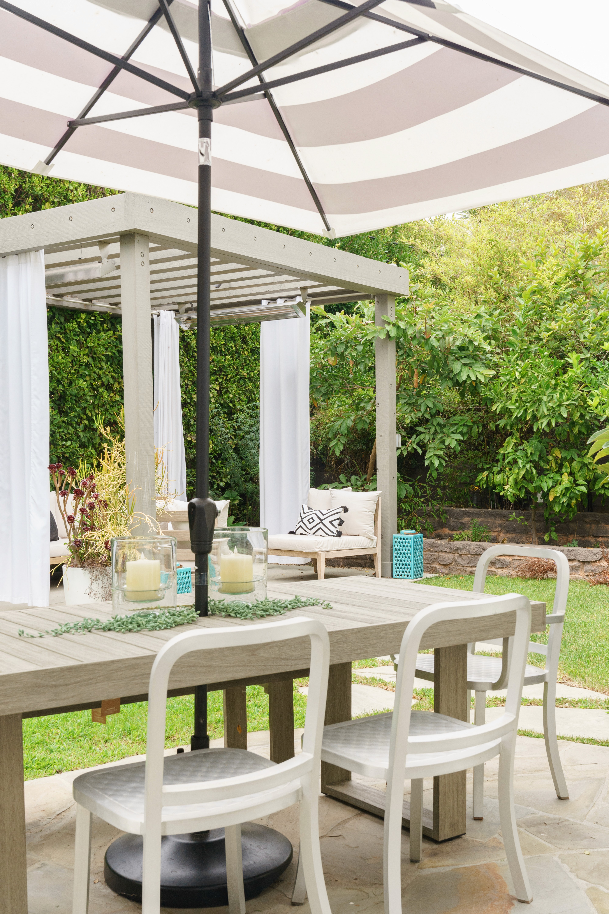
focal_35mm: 40
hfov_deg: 33.4
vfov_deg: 48.5
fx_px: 1015
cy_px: 457
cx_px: 304
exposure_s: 1/125
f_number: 10
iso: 500
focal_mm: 40
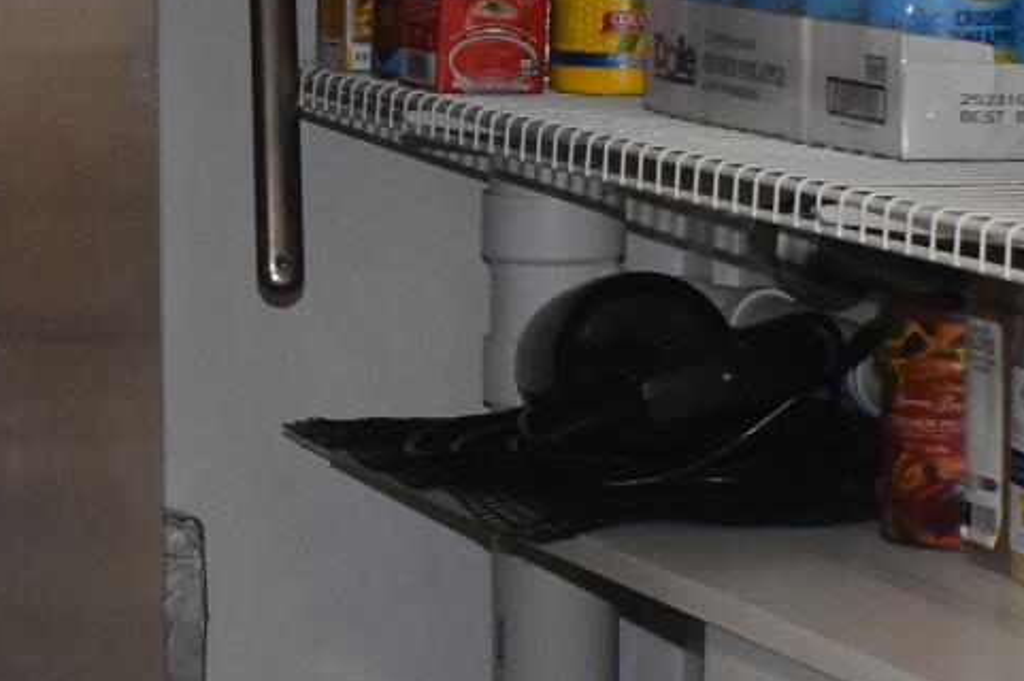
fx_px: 5855
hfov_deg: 10.0
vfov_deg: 6.7
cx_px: 304
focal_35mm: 206
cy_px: 196
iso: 800
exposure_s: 1/200
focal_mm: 22
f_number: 4
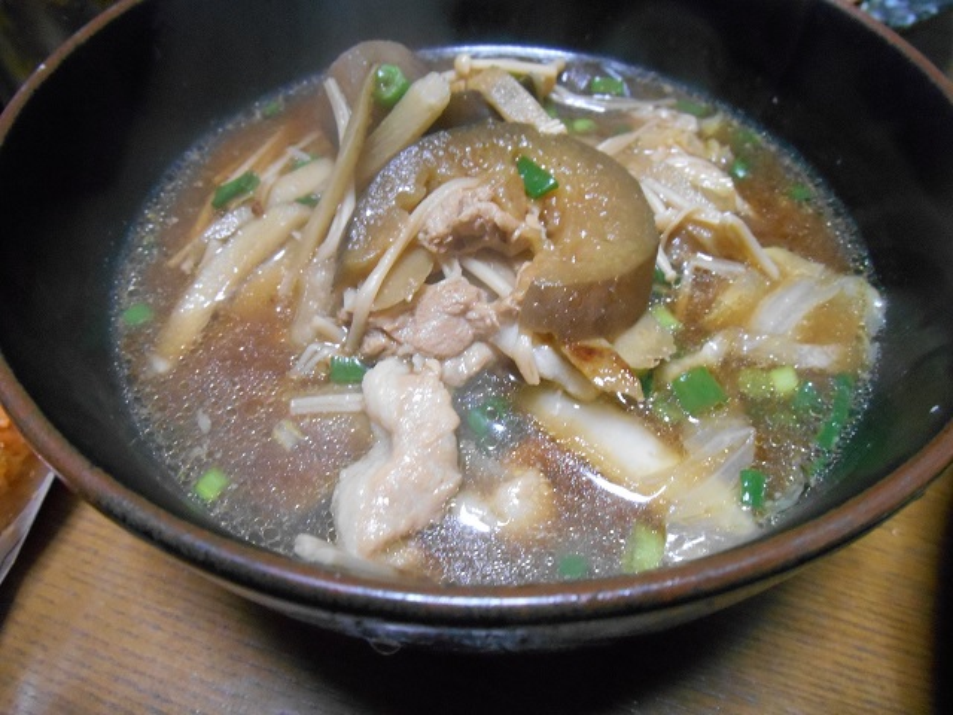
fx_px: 716
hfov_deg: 67.3
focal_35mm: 26
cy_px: 358
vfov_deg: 53.1
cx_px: 476
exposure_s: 1/25
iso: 800
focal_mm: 4.7
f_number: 3.4
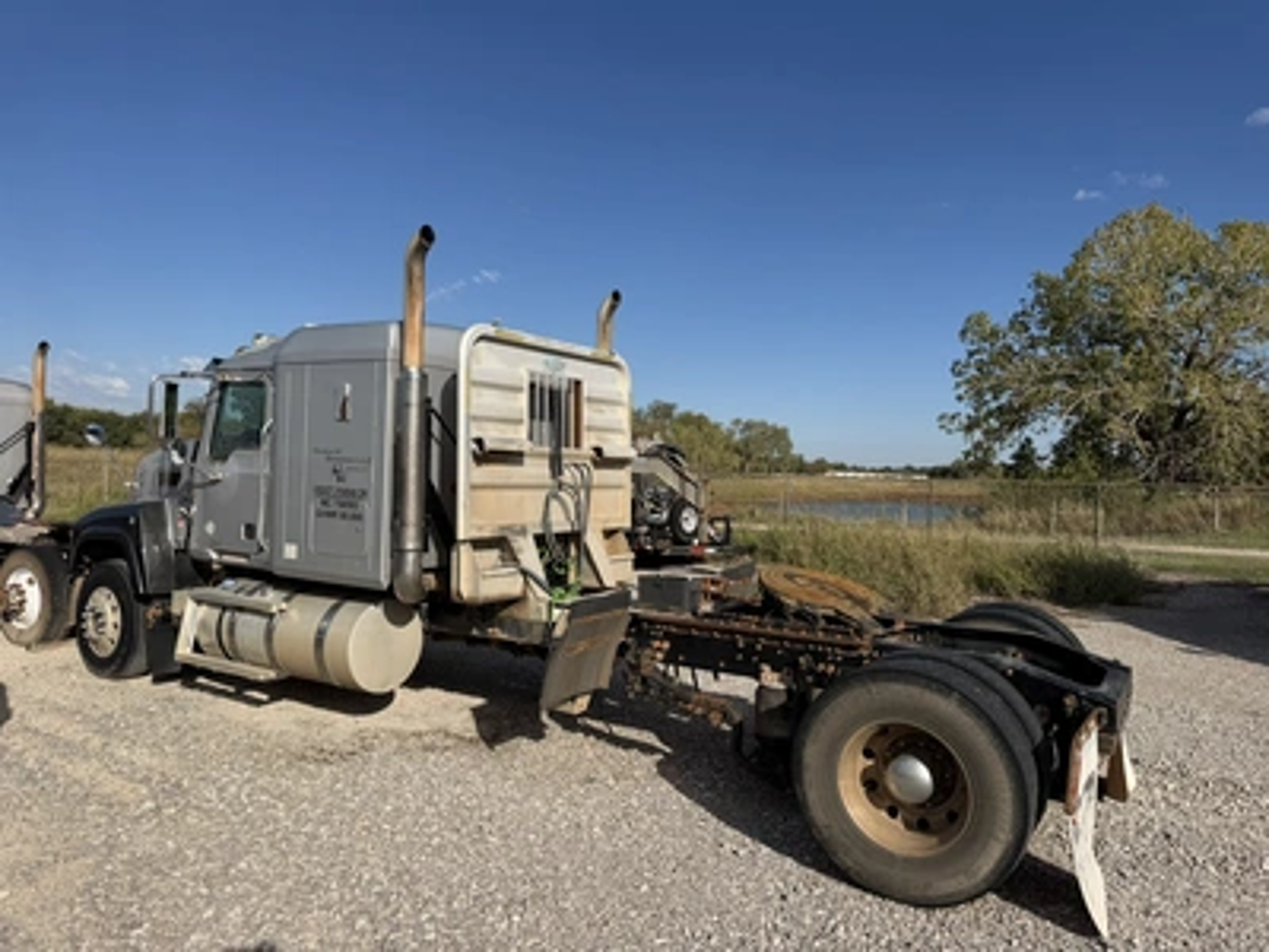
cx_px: 634
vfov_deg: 56.8
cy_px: 476
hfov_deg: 71.6
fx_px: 880
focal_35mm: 24
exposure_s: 1/6711
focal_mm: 6.76
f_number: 1.78
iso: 80
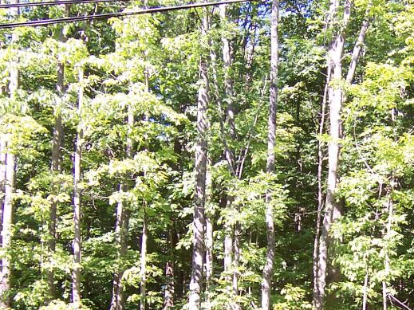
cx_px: 353
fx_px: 849
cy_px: 286
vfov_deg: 20.3
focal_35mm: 71
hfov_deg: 26.7
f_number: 3.4
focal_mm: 5.6
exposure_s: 1/125
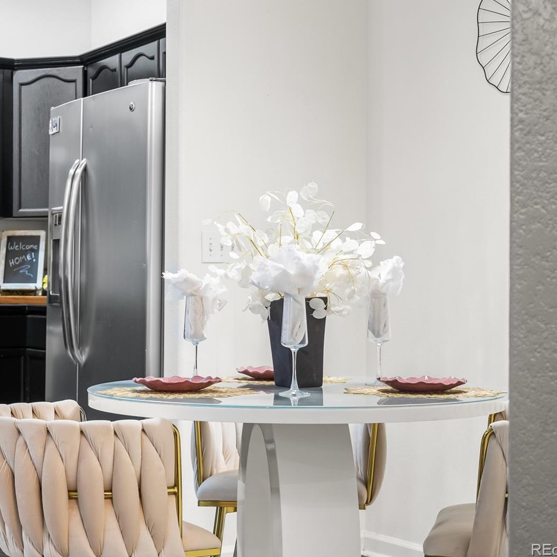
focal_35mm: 67
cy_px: 279
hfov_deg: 25.6
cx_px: 194
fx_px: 1220
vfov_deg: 25.7
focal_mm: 35
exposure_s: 1/5
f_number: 4
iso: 160
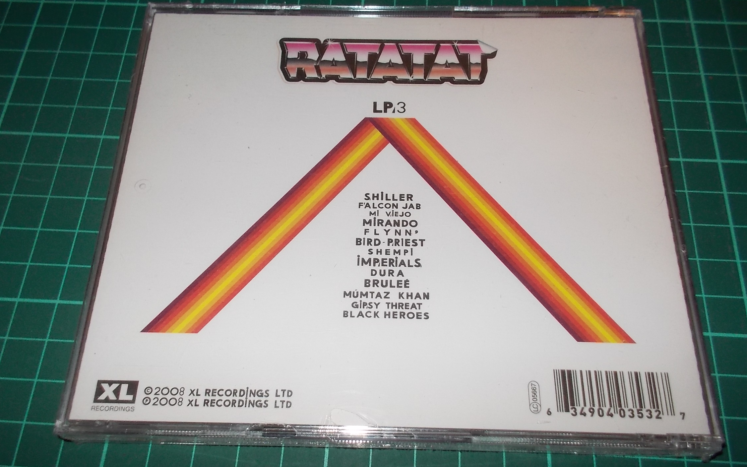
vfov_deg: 40.5
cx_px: 372
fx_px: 631
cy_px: 257
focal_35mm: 31
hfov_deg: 61.2
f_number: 3.3
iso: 200
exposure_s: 1/30
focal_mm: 4.1
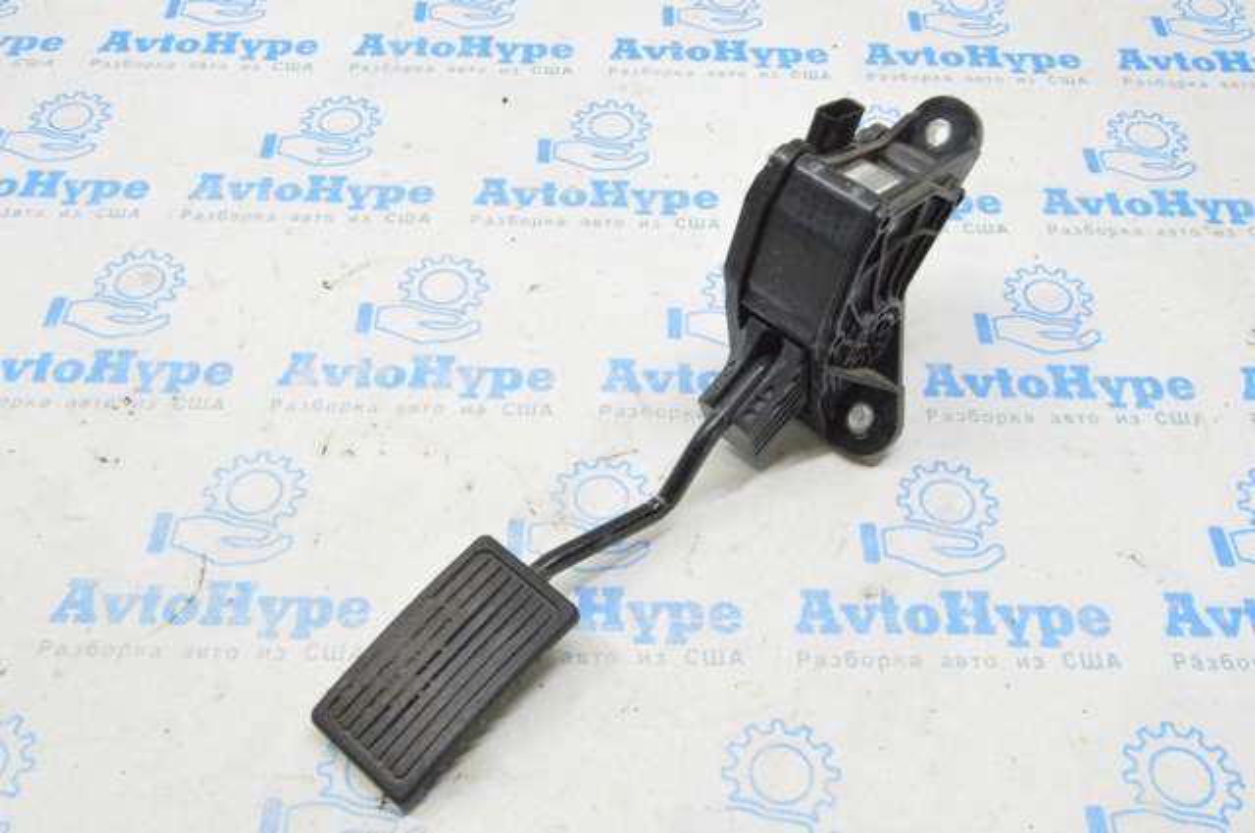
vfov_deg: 36.8
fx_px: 1253
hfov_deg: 53.2
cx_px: 628
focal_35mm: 36
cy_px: 416
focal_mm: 24
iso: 6400
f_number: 20
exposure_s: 1/15
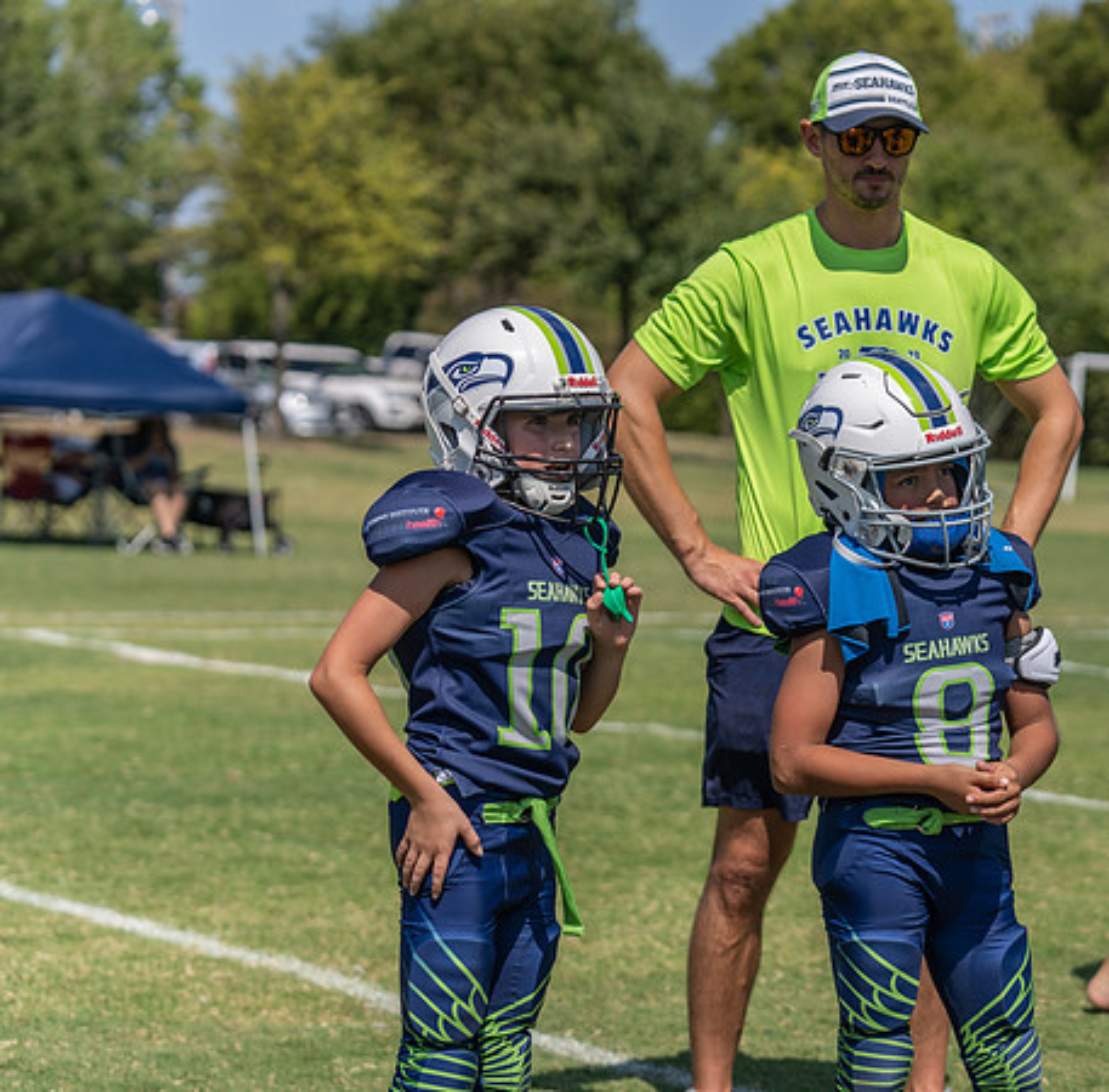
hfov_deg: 16.6
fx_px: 3775
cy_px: 546
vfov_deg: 16.5
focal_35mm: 105
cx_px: 819
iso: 100
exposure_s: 1/1600
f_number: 3.5
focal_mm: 83
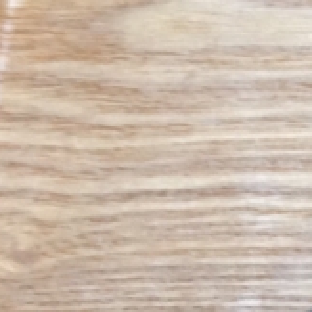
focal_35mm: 183
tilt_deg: -61.1
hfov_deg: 8.7
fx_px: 1866
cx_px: 752
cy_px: 103
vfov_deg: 9.5
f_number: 2.4
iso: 100
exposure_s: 1/20
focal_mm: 4.12
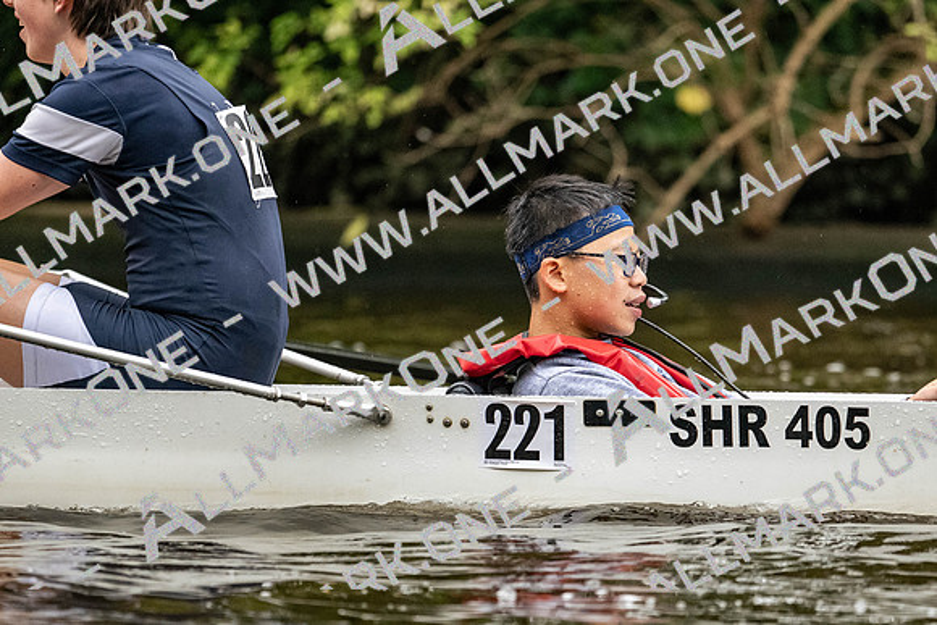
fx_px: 15628
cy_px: 312
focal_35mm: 600
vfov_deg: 2.3
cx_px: 468
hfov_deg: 3.4
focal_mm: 400
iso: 4000
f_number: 4.5
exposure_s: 1/2500
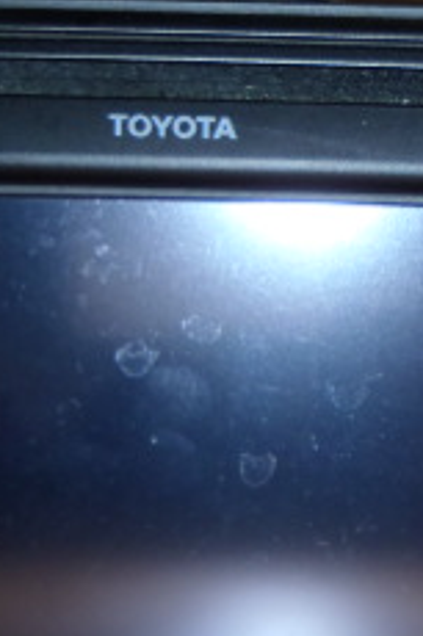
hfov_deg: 12.4
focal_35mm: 110
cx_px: 158
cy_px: 484
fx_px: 1942
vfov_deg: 18.5
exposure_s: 1/40
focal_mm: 6.83
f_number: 4.6
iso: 100
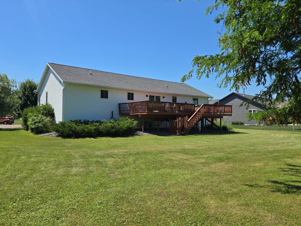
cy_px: 110
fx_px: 209
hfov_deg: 71.6
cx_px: 146
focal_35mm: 24
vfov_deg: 56.8
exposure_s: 1/761
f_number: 1.7
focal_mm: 6.3
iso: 12
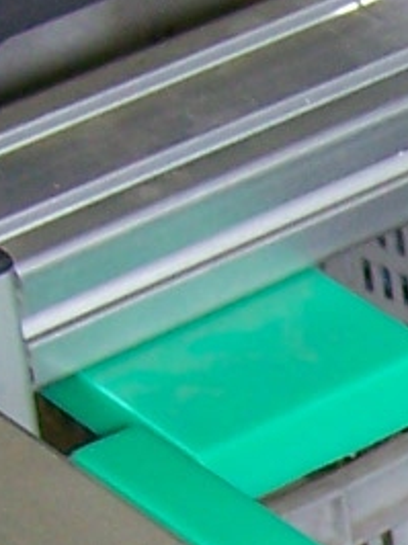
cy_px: 738
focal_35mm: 293
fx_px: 4612
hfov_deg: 4.9
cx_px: 1138
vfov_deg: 6.7
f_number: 2.8
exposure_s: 1/60
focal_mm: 6.3
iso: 80
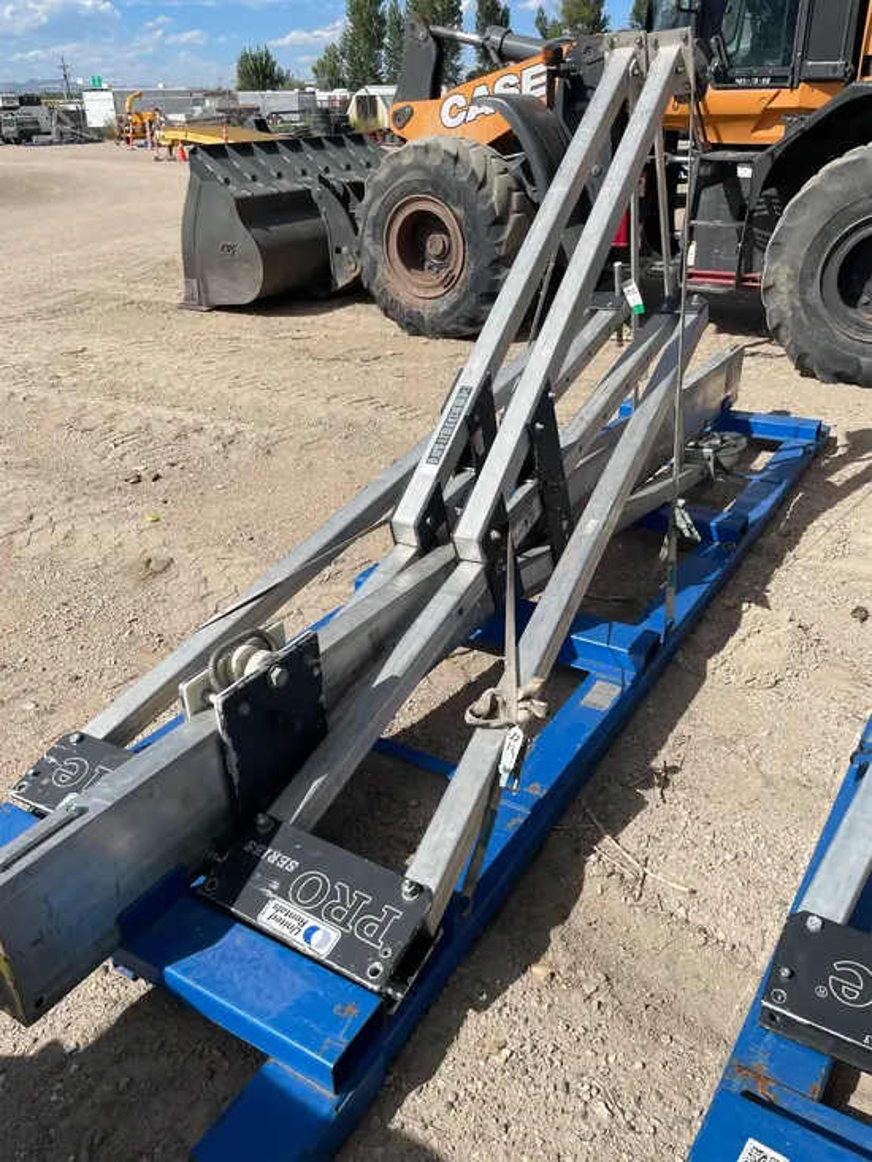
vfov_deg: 67.3
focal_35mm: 26
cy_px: 581
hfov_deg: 53.1
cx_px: 436
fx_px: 873
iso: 32
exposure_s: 1/3731
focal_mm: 4.2
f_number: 1.6
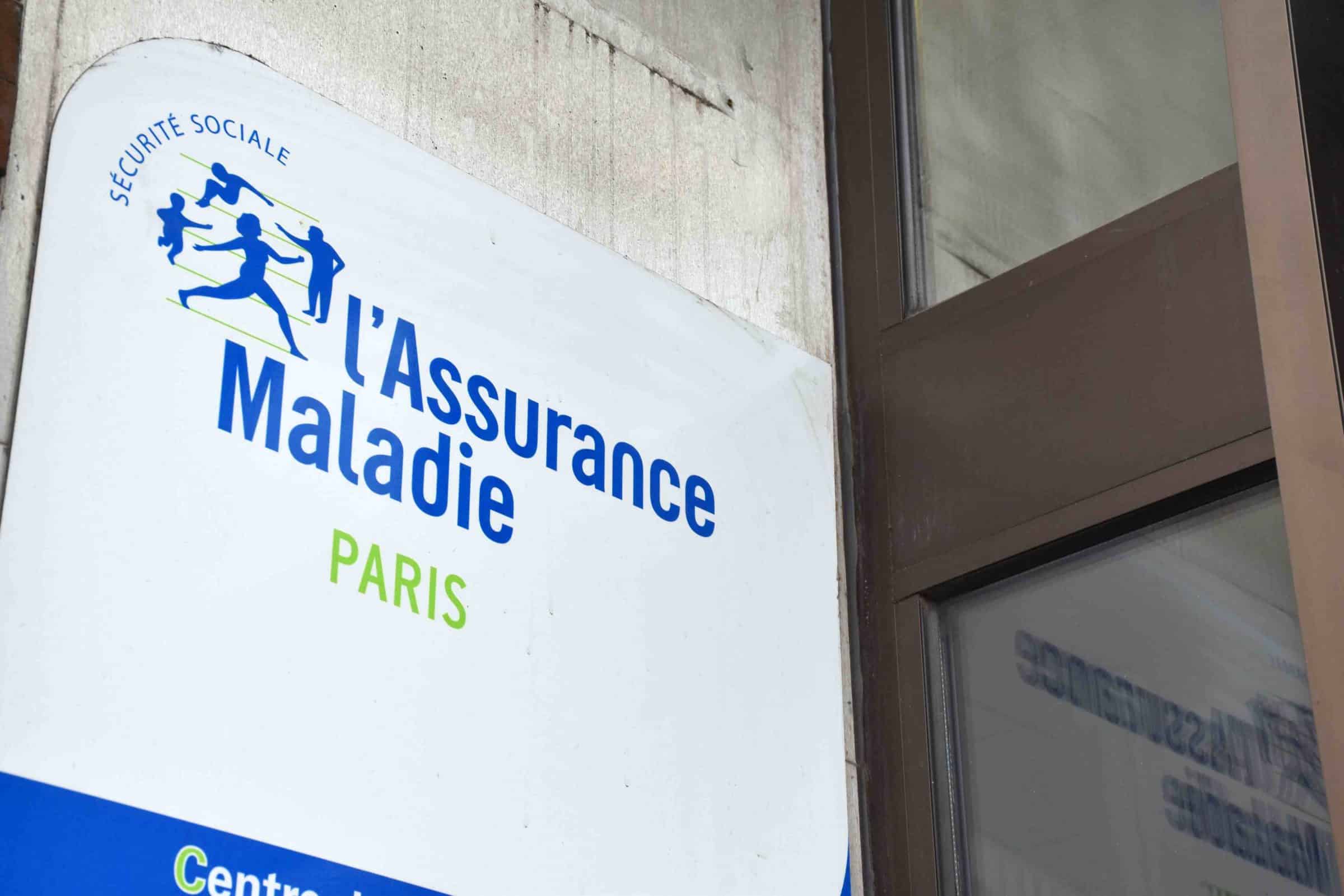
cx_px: 672
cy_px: 448
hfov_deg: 29.9
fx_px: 2520
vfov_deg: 20.2
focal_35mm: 68
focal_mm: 45
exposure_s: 1/160
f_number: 8
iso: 400
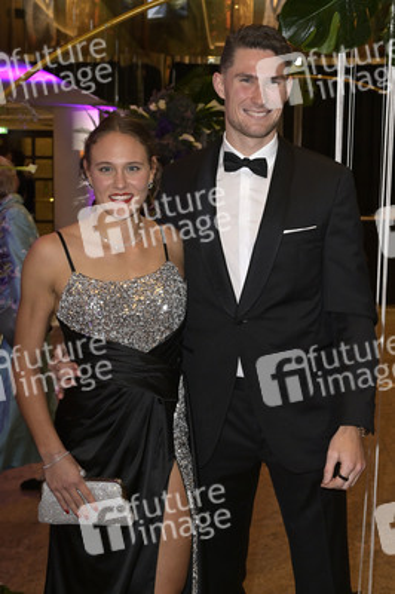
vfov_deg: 38.2
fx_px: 857
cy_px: 297
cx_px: 198
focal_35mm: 52
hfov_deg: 25.9
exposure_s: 1/100
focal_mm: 52
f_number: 5.6
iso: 2500
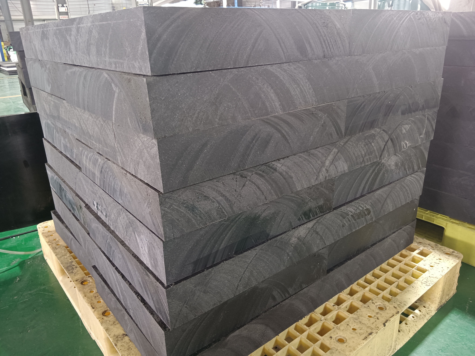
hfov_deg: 67.3
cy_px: 178
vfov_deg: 53.1
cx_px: 238
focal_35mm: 26
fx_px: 357
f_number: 1.8
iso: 1699
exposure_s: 1/25
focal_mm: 3.96
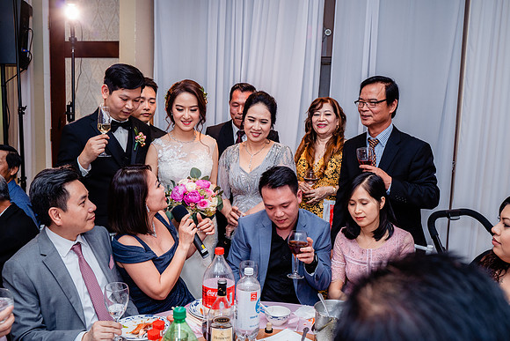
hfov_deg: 55.8
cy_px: 170
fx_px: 482
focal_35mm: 34
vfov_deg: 38.9
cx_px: 255
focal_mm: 34
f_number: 4.5
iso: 1600
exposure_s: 1/160
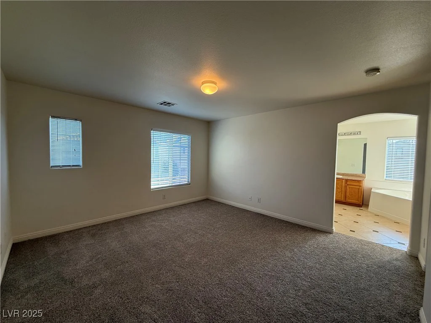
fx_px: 174
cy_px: 162
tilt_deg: -1.9
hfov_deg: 102.1
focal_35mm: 14
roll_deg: -1.0
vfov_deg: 85.7
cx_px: 216
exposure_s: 1/120
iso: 100
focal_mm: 2.22
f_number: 2.2
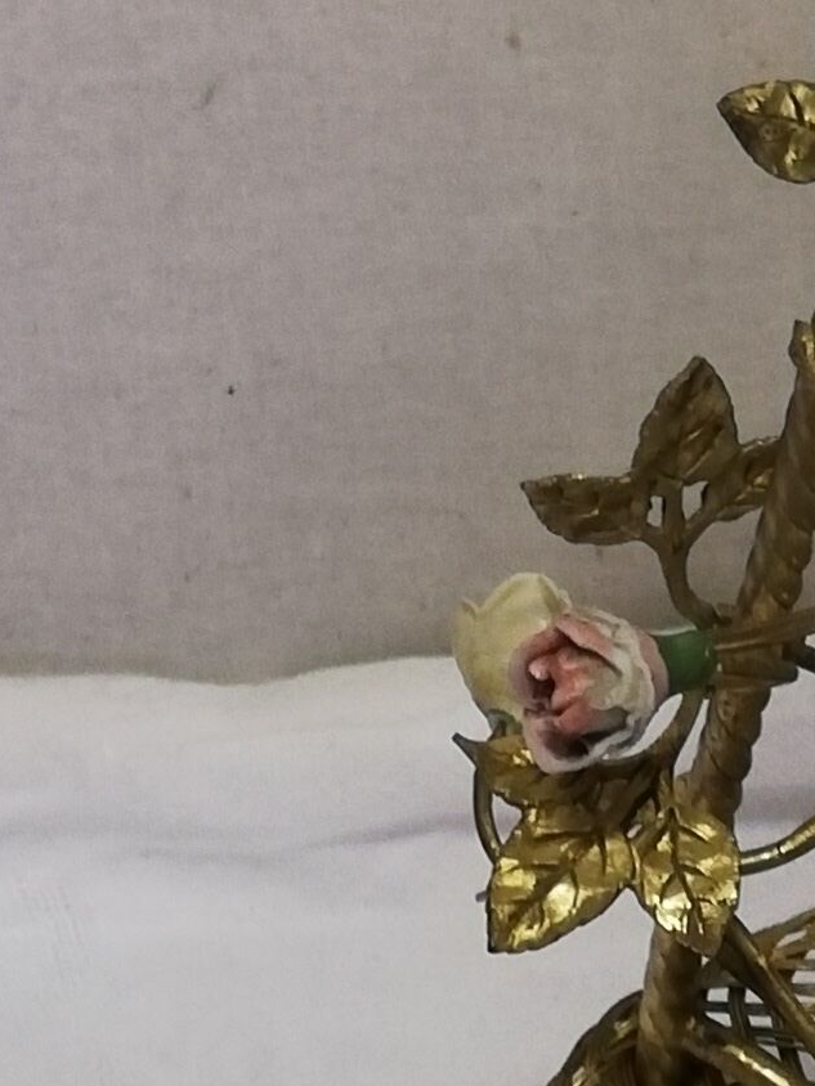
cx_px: 1289
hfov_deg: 10.1
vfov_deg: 13.8
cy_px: 247
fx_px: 4458
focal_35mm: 142
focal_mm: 3.81
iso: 320
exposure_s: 1/33.3
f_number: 2.2
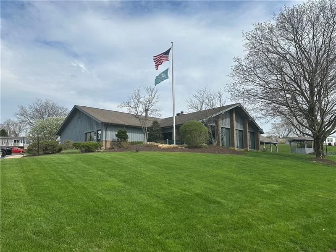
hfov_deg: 71.6
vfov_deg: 56.8
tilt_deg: +7.9
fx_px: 233
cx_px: 168
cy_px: 126
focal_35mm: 24
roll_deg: +0.5
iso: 80
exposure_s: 1/6623
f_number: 1.78
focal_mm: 6.86
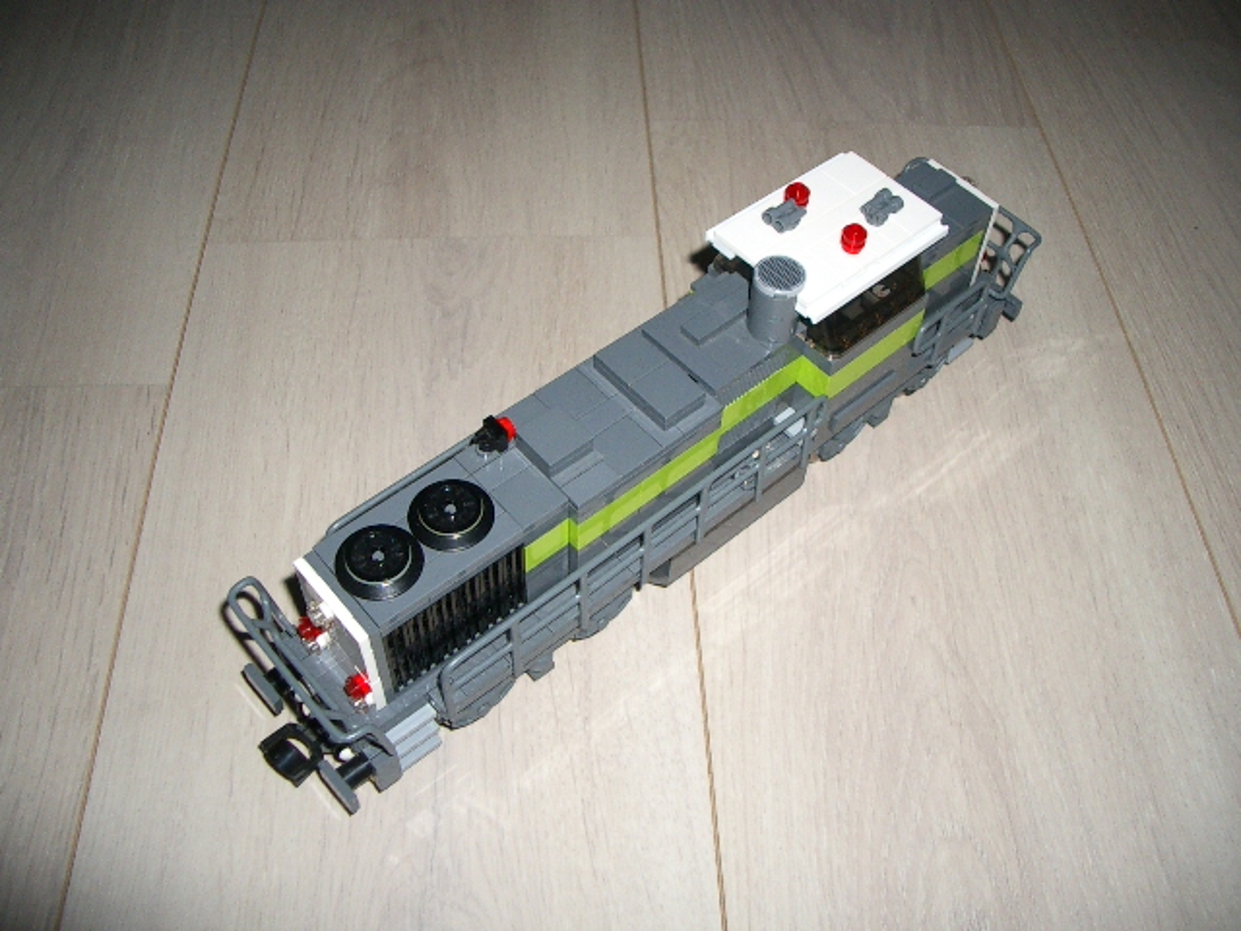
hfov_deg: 52.6
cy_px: 466
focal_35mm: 35
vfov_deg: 40.7
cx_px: 620
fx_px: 1255
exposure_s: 1/40
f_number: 2.6
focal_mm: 5.8
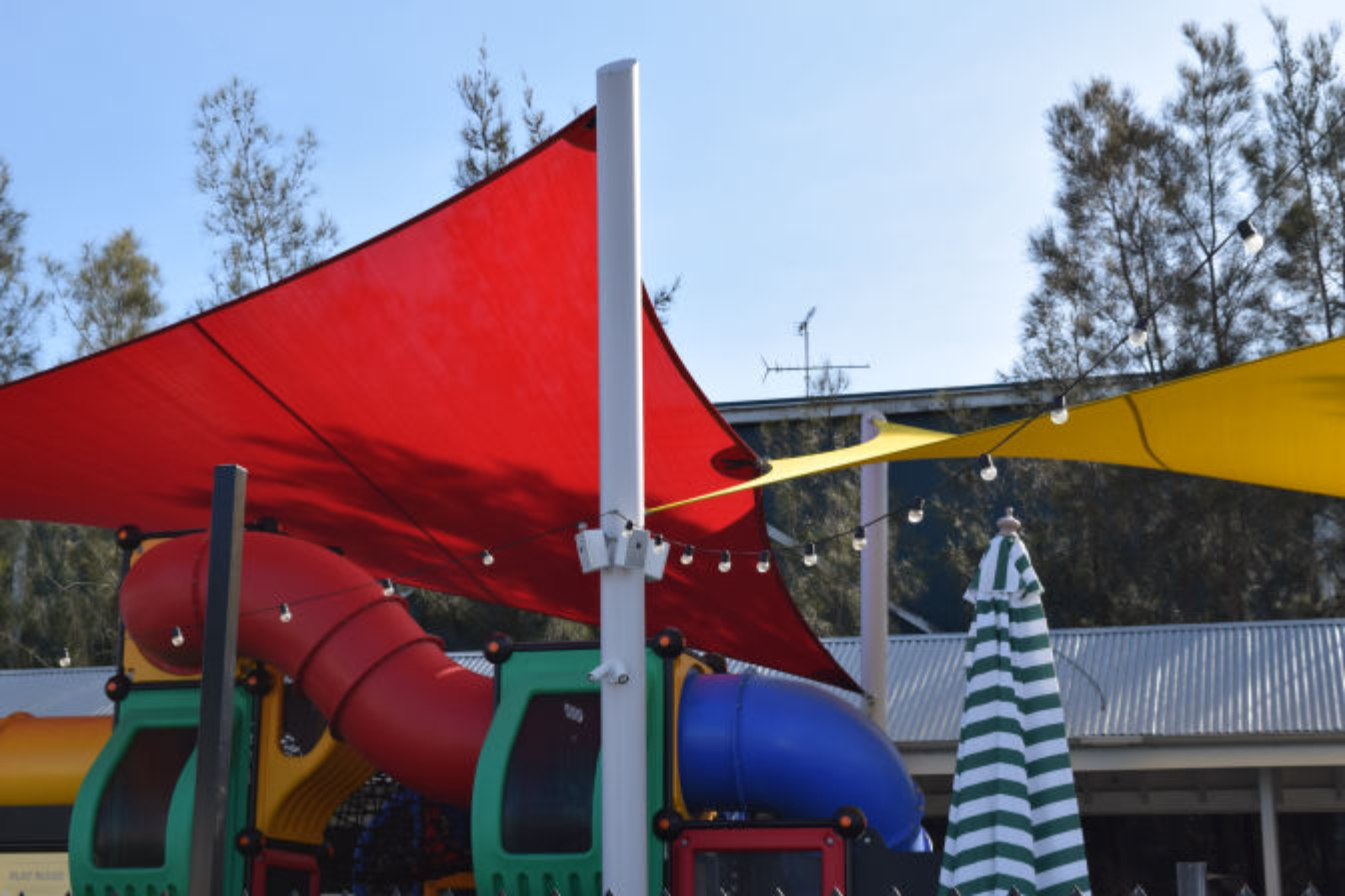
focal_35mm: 57
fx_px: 2129
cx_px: 672
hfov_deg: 35.1
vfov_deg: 23.8
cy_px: 448
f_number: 9
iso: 100
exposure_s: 1/200
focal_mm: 38
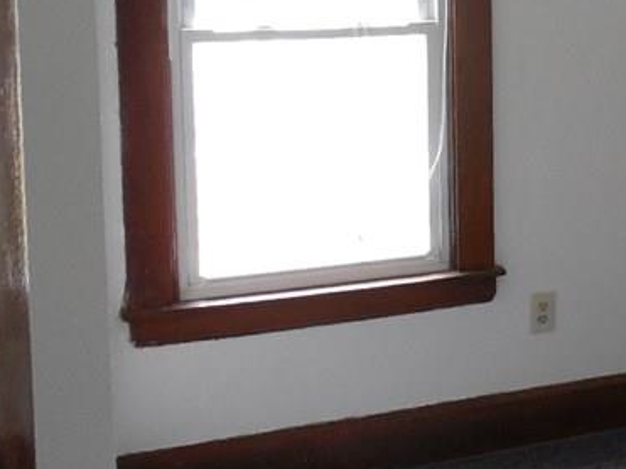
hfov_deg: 26.1
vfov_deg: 20.8
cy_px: 44
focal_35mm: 69
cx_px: 685
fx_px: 1247
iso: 400
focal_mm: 4.5
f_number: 3.3
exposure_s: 1/25
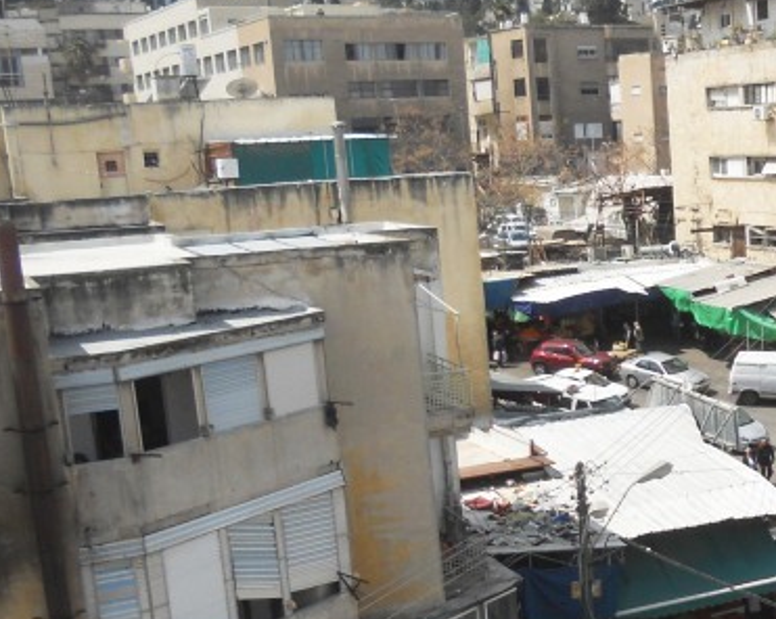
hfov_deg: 27.2
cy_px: 377
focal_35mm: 64
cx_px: 849
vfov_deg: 23.8
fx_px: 1468
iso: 80
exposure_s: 1/1250
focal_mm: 4.9
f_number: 3.2
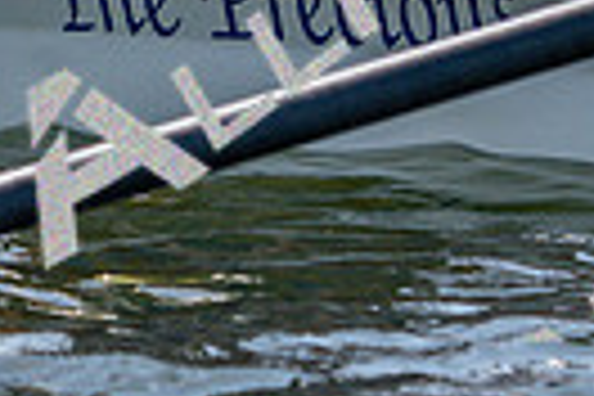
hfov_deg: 2.3
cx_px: 940
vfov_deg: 1.6
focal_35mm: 878
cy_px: -430
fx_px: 14486
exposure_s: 1/2000
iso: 320
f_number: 5.6
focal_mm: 200
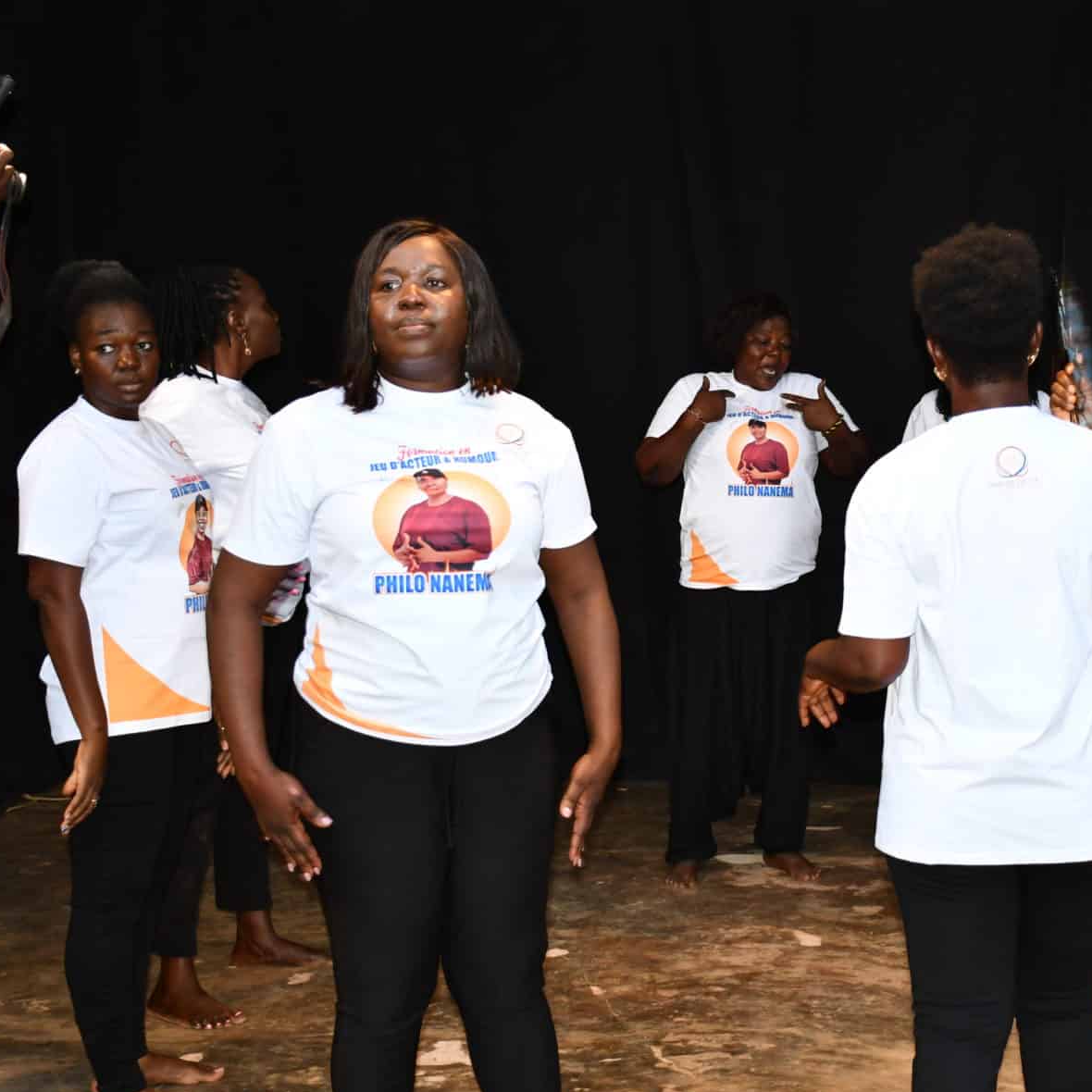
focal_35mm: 59
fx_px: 2106
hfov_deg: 28.6
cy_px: 476
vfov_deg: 29.0
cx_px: 821
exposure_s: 1/60
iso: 800
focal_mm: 27
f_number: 4
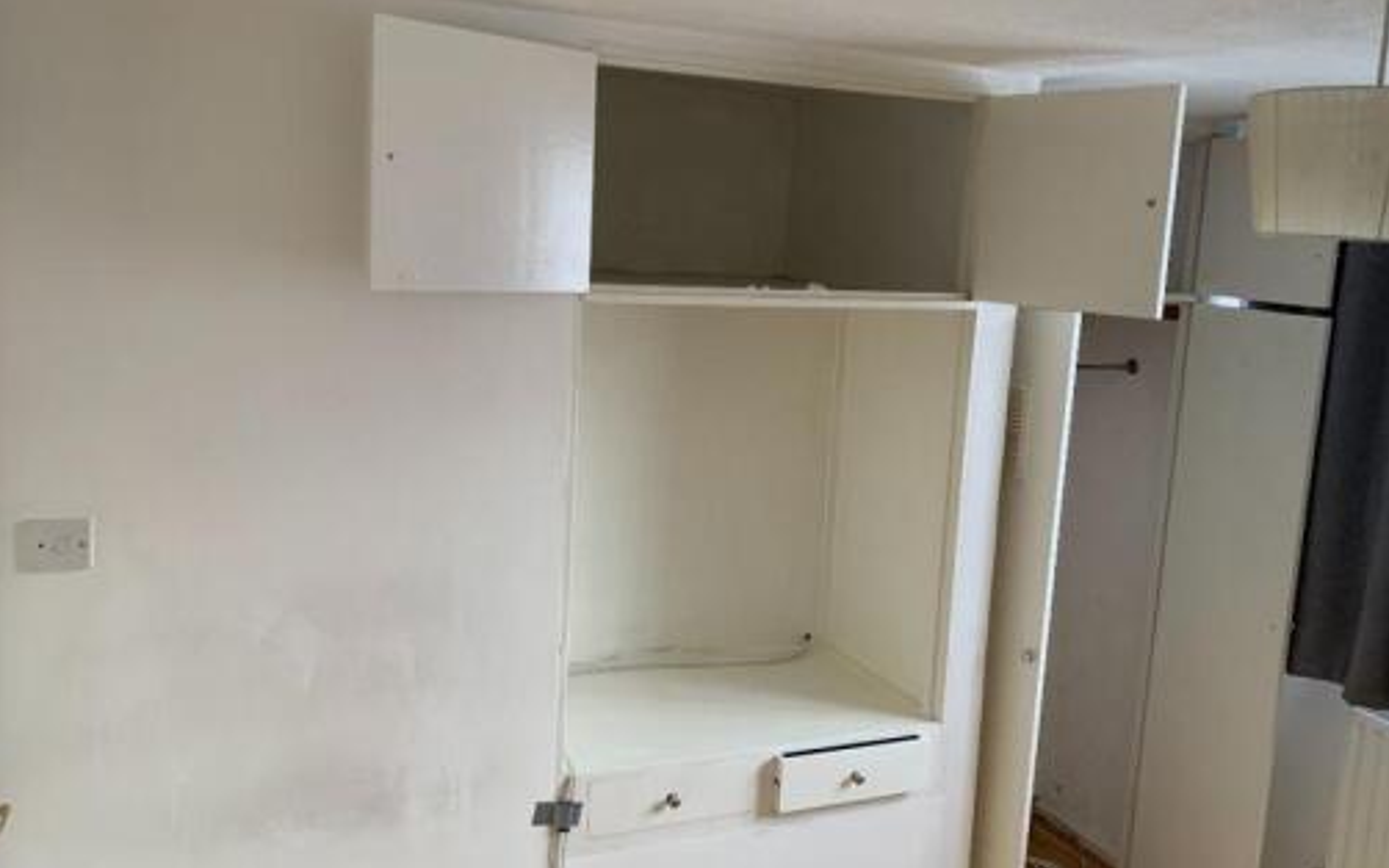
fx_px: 1212
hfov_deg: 59.6
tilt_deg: -11.8
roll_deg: -2.8
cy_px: 419
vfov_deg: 39.4
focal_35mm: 32
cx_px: 735
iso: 100
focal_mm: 4.25
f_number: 1.8
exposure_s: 1/87
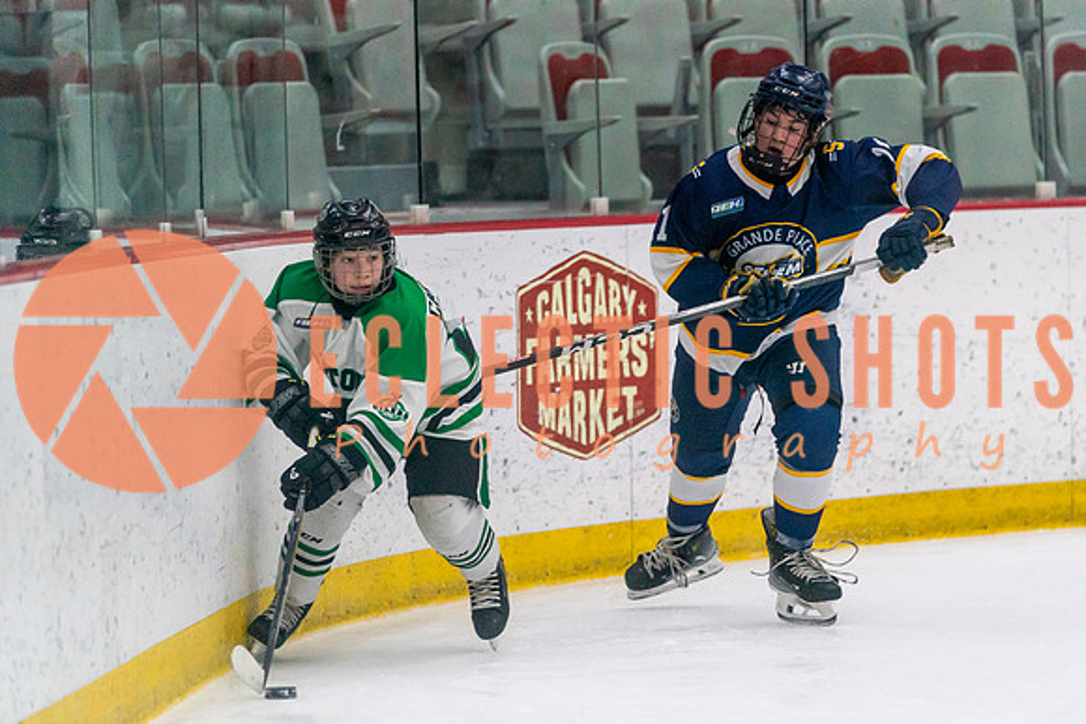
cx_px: 679
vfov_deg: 5.5
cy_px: 362
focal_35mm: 248
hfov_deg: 8.3
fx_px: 7482
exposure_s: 1/1600
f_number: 2.8
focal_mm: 192
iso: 4000
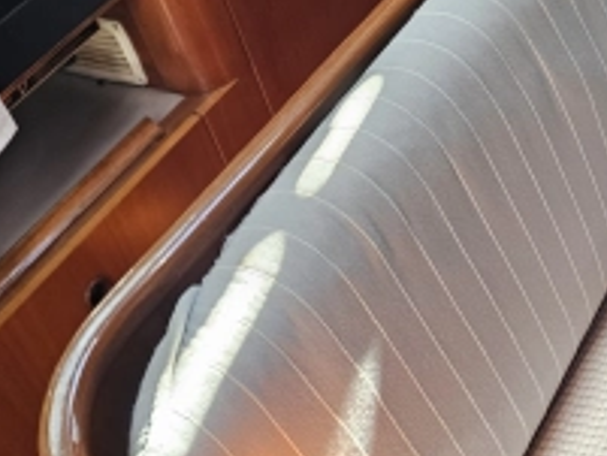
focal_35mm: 63
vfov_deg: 23.2
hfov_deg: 29.3
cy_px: 303
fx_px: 1105
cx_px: 565
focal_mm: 6.3
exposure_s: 1/120
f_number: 1.7
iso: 200
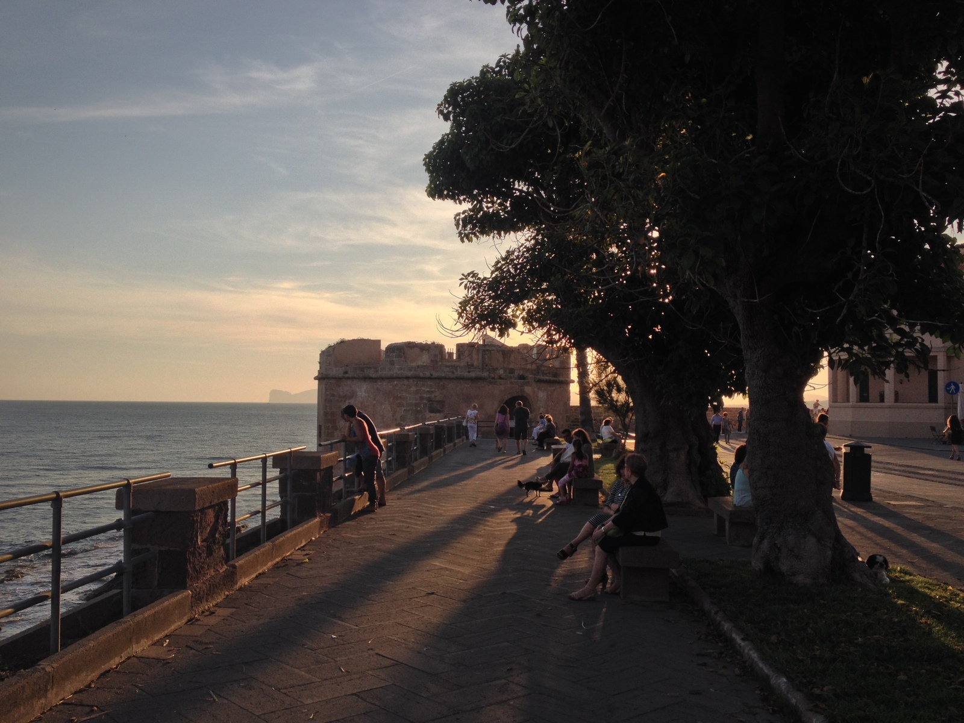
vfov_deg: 40.7
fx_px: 975
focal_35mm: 35
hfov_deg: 52.6
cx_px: 482
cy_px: 362
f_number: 2.4
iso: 50
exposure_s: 1/1493
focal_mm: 4.28
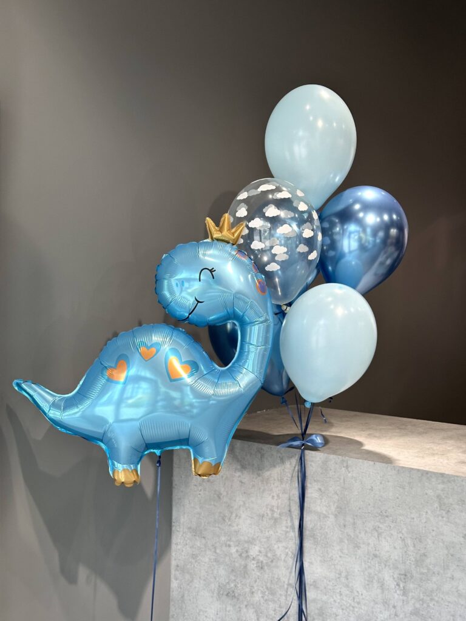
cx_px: 233
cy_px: 310
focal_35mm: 48
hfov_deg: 30.3
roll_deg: -1.3
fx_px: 862
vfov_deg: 39.7
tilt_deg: -2.0
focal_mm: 6.9
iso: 64
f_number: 1.8
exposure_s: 1/100
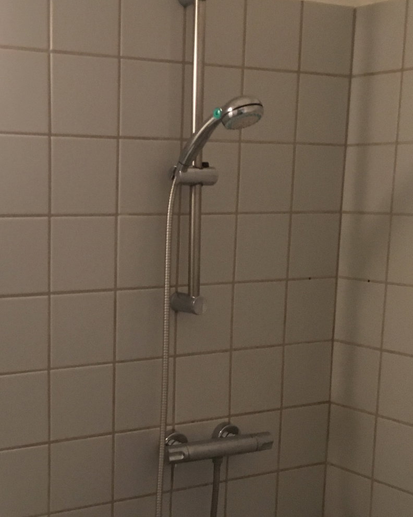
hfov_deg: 24.7
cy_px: 352
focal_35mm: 61
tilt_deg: -12.5
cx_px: 100
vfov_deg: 30.7
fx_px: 932
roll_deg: -1.7
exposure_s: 1/25
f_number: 2.2
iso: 200
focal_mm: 4.15
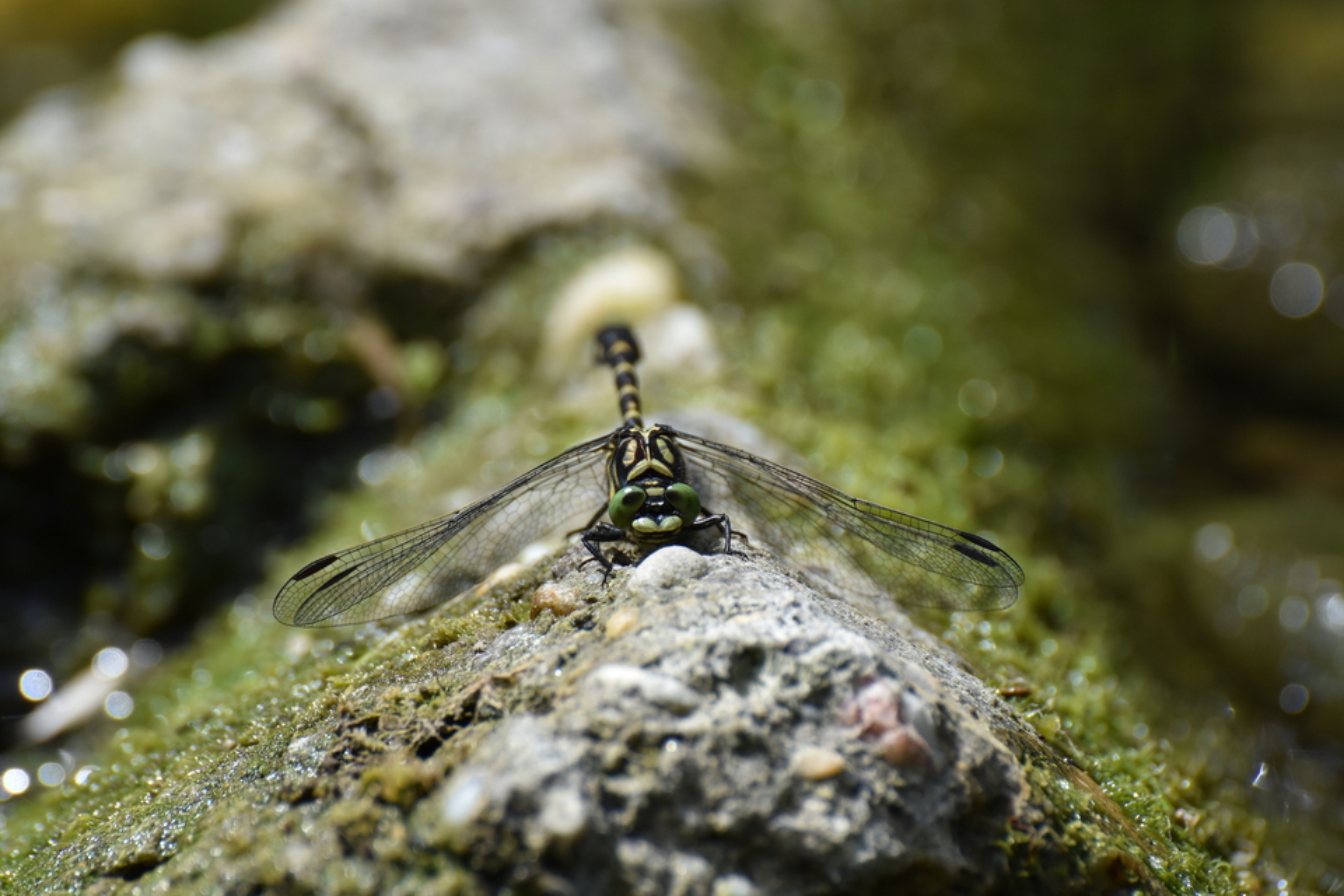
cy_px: 448
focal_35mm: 450
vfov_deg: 3.1
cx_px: 672
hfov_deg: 4.6
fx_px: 16799
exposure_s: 1/1000
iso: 500
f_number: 8
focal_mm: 300
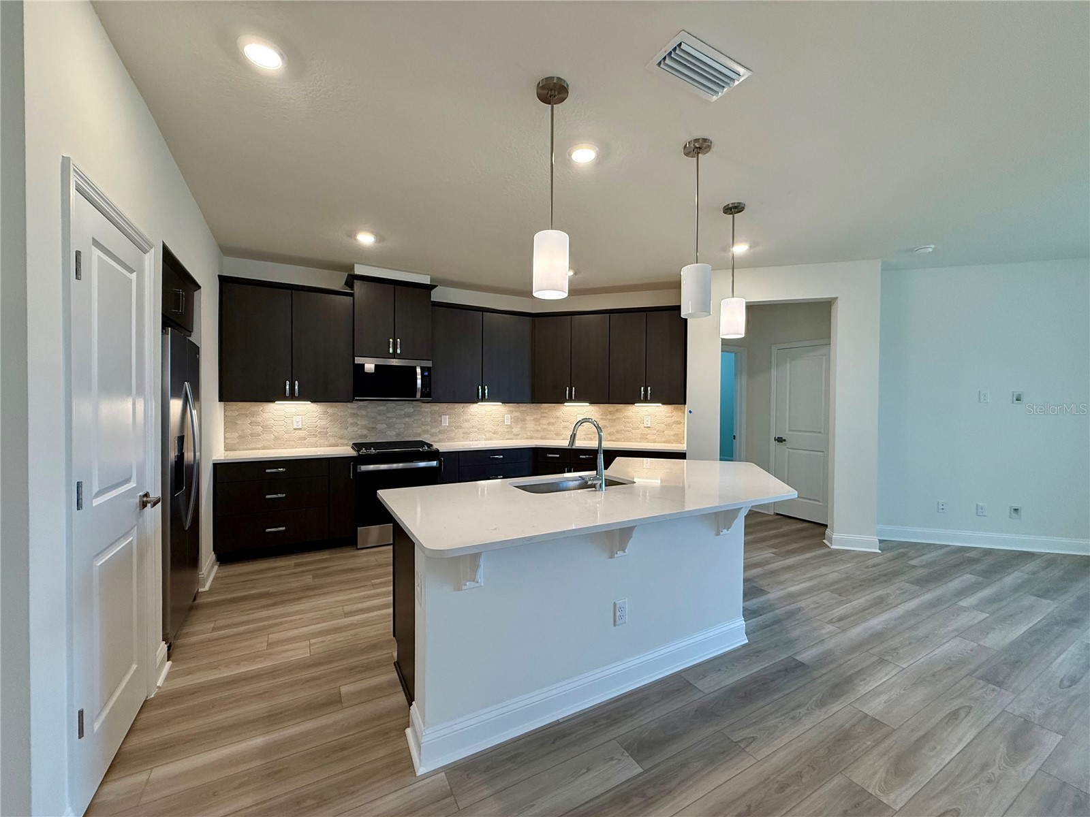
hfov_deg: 102.1
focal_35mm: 14
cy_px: 408
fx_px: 441
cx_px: 545
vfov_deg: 85.7
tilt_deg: -0.8
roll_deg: -0.4
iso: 200
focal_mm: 2.22
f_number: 2.2
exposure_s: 1/120
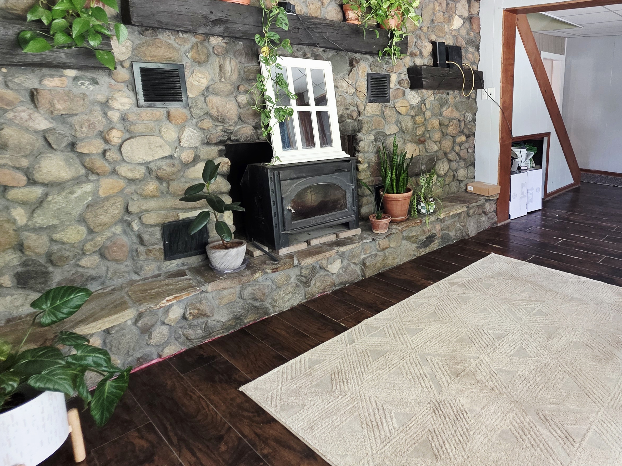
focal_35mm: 22
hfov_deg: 71.0
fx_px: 395
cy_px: 186
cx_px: 469
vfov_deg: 60.6
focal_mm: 2.2
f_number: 1.9
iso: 250
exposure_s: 1/60.2
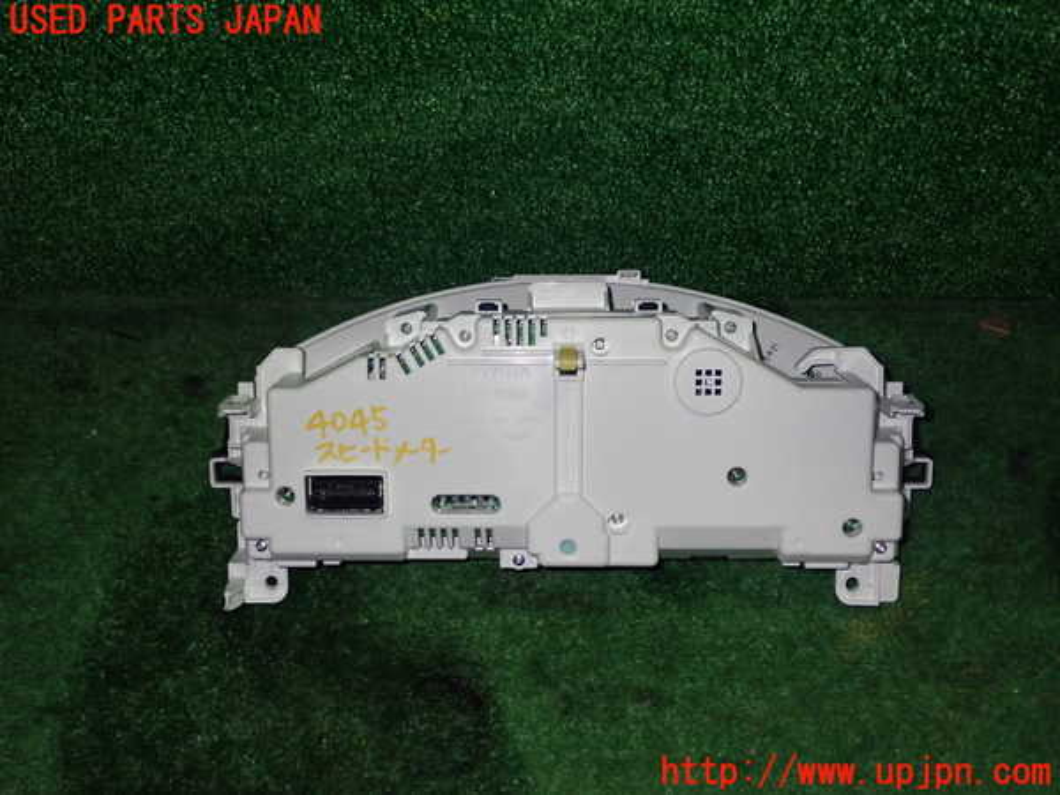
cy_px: 398
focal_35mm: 41
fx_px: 1255
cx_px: 530
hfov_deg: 45.8
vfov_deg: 35.1
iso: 500
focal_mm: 7.31
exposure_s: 1/40
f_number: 8
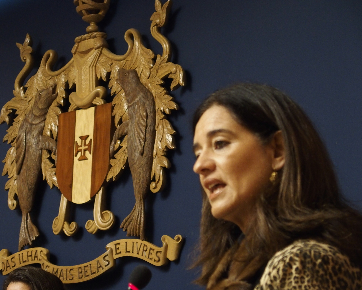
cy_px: 144
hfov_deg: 18.3
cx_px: 169
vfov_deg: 14.7
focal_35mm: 105
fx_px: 1125
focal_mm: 21.2
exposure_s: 1/60
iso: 800
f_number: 2.8
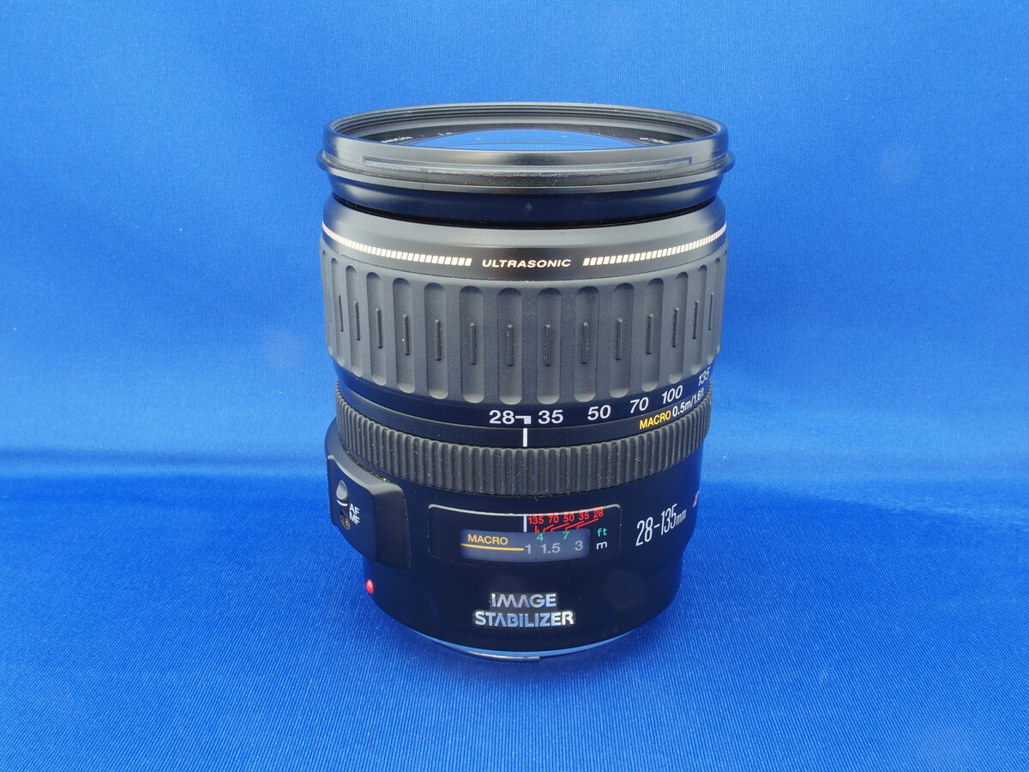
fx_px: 1040
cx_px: 514
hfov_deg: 52.6
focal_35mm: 35
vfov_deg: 40.7
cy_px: 386
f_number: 8
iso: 100
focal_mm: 7.4
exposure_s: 3.2
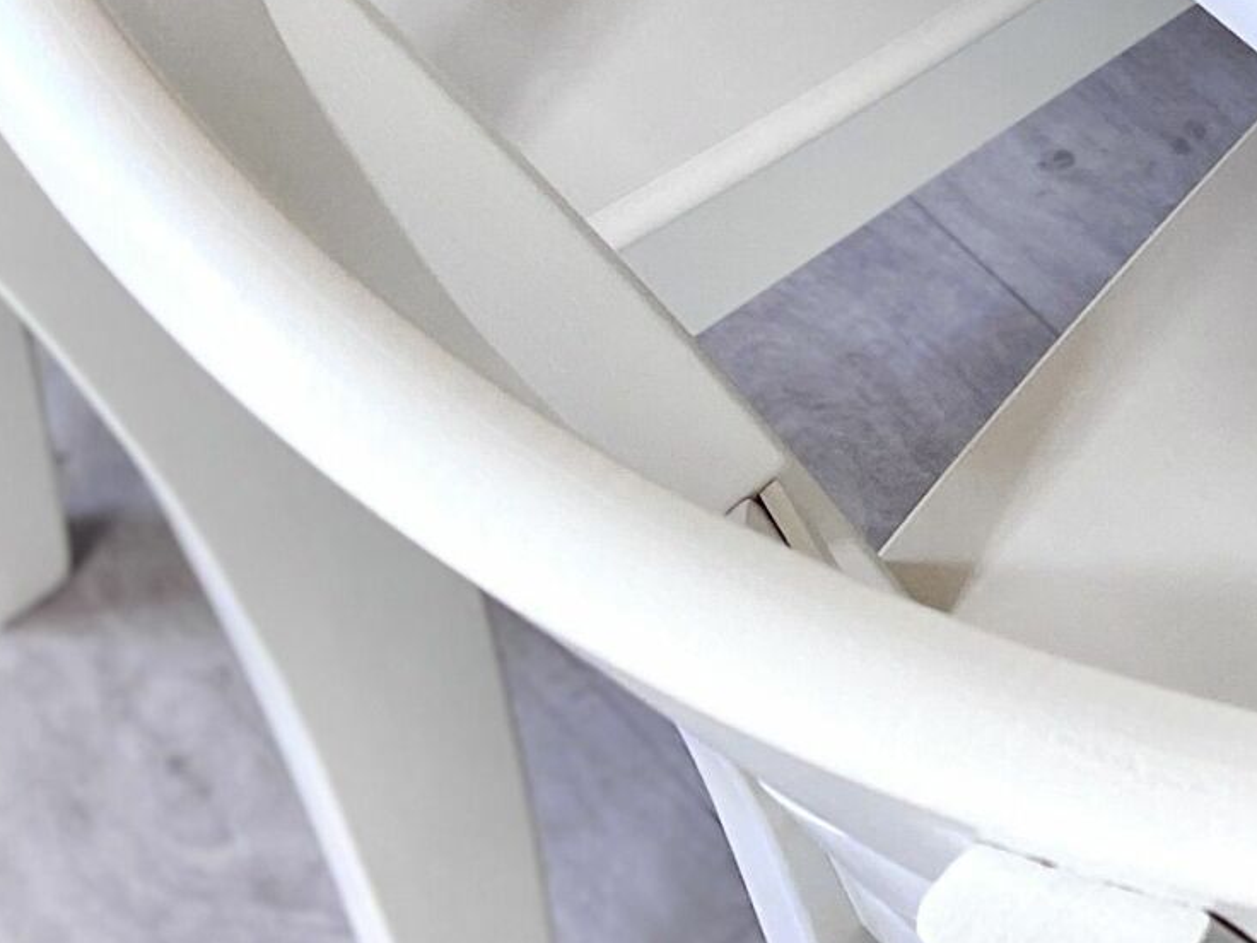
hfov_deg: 15.4
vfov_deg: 11.9
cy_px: -844
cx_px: 2119
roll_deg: -0.2
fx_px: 4103
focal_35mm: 113
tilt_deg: -41.2
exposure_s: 1/122
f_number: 1.8
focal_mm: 4.25
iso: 80
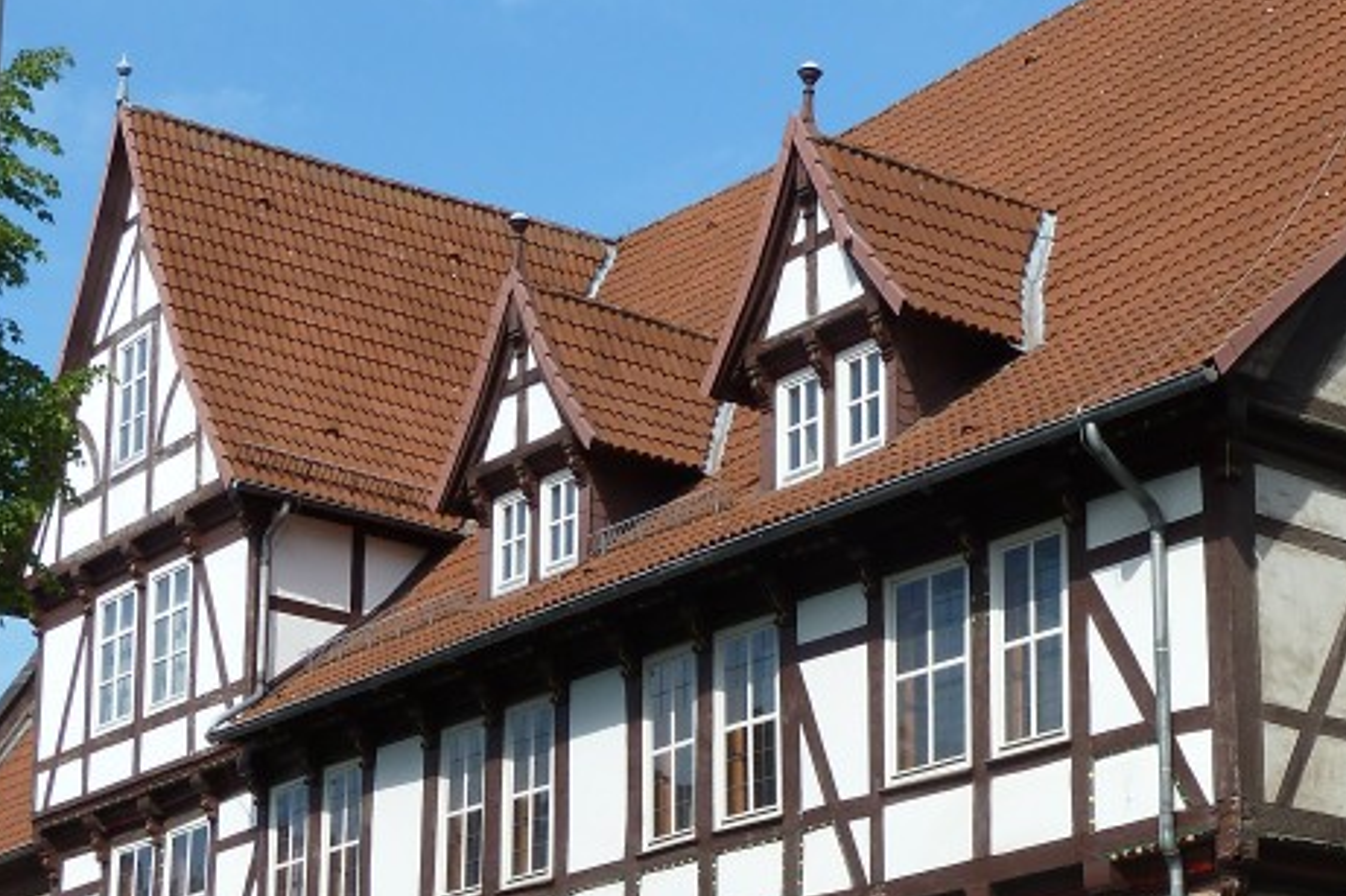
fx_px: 2953
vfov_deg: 17.0
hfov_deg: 25.6
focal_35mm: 79
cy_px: 791
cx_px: 864
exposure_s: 1/500
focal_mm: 5.7
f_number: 4
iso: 80
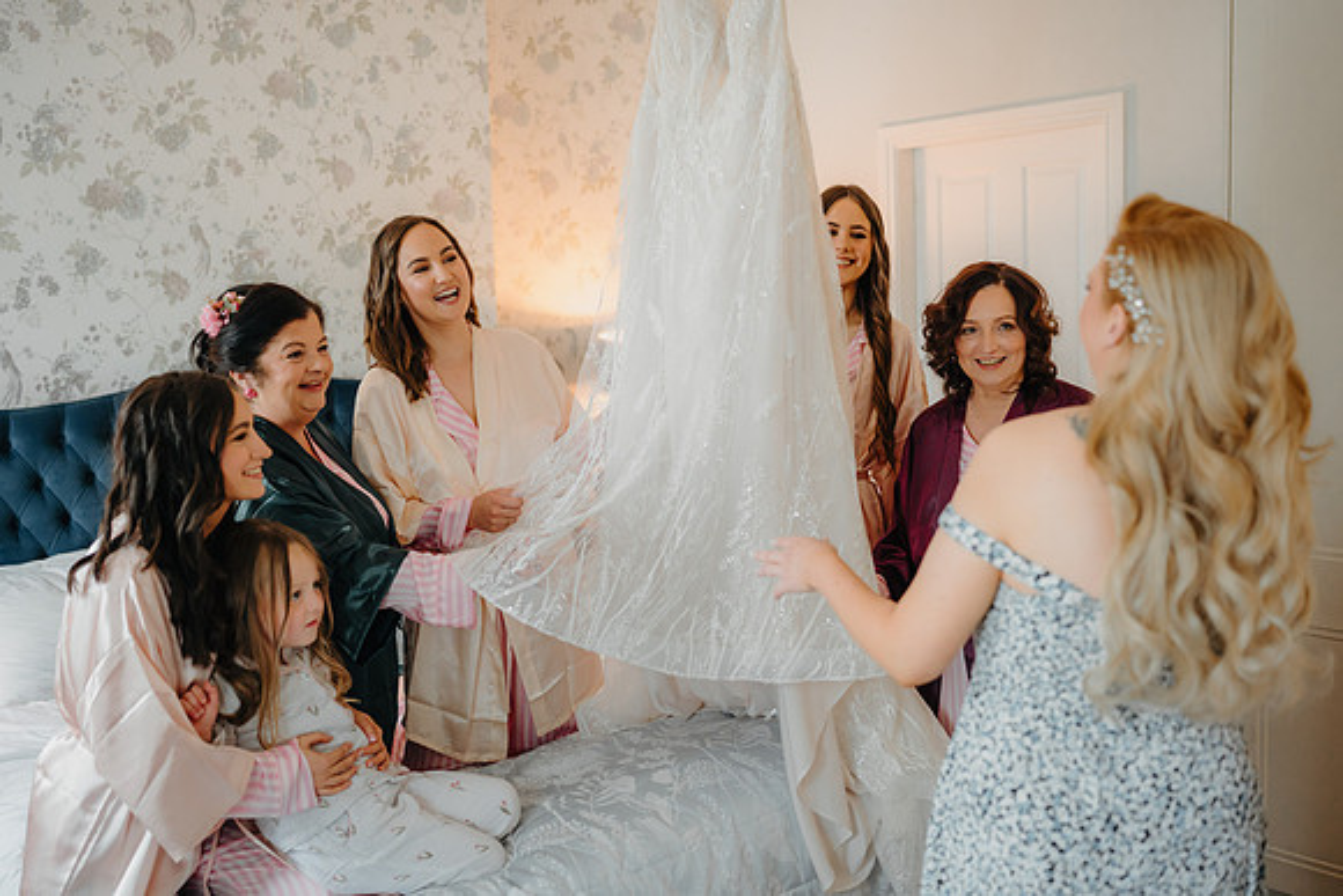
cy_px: 433
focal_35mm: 38
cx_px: 661
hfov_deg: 50.7
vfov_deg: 35.1
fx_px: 1416
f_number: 2
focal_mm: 35
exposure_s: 1/200
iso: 1000
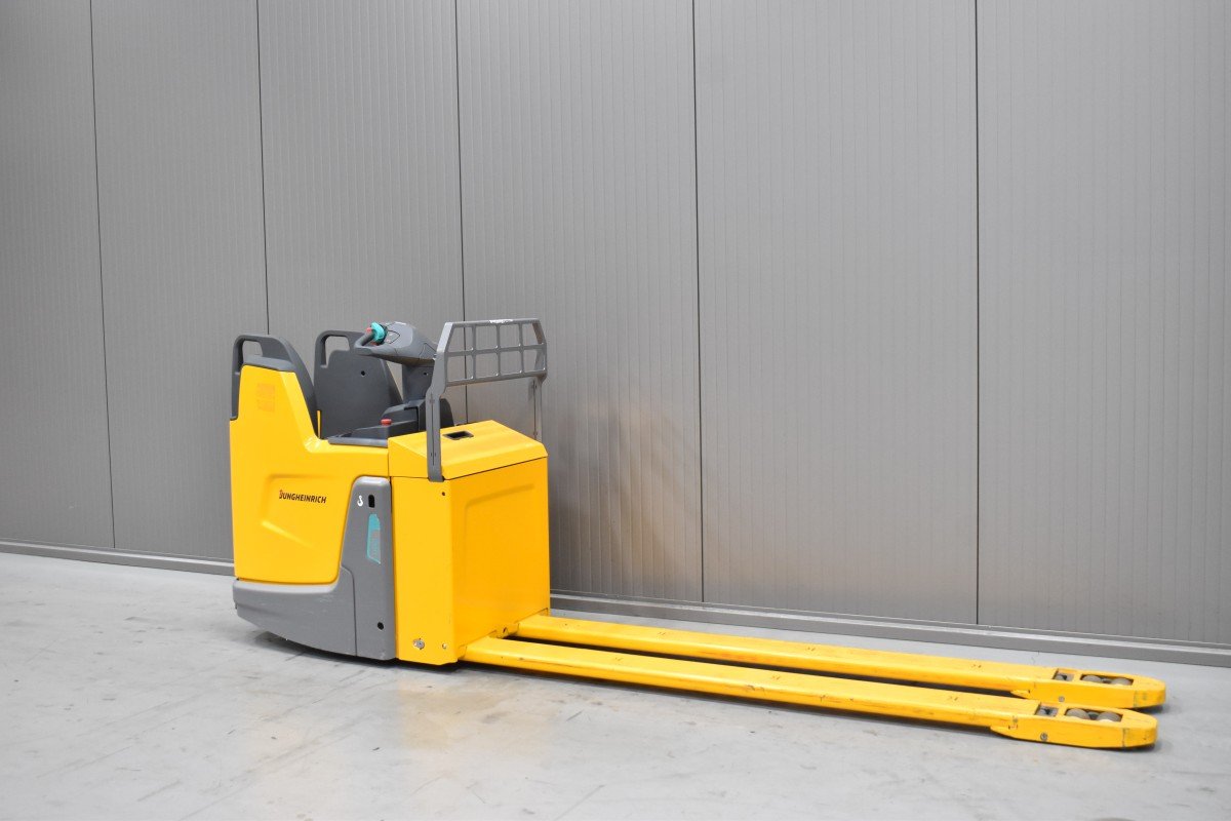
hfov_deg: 53.1
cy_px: 410
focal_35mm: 36
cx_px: 616
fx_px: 1231
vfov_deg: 36.9
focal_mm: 24
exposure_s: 1/40
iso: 1600
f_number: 5
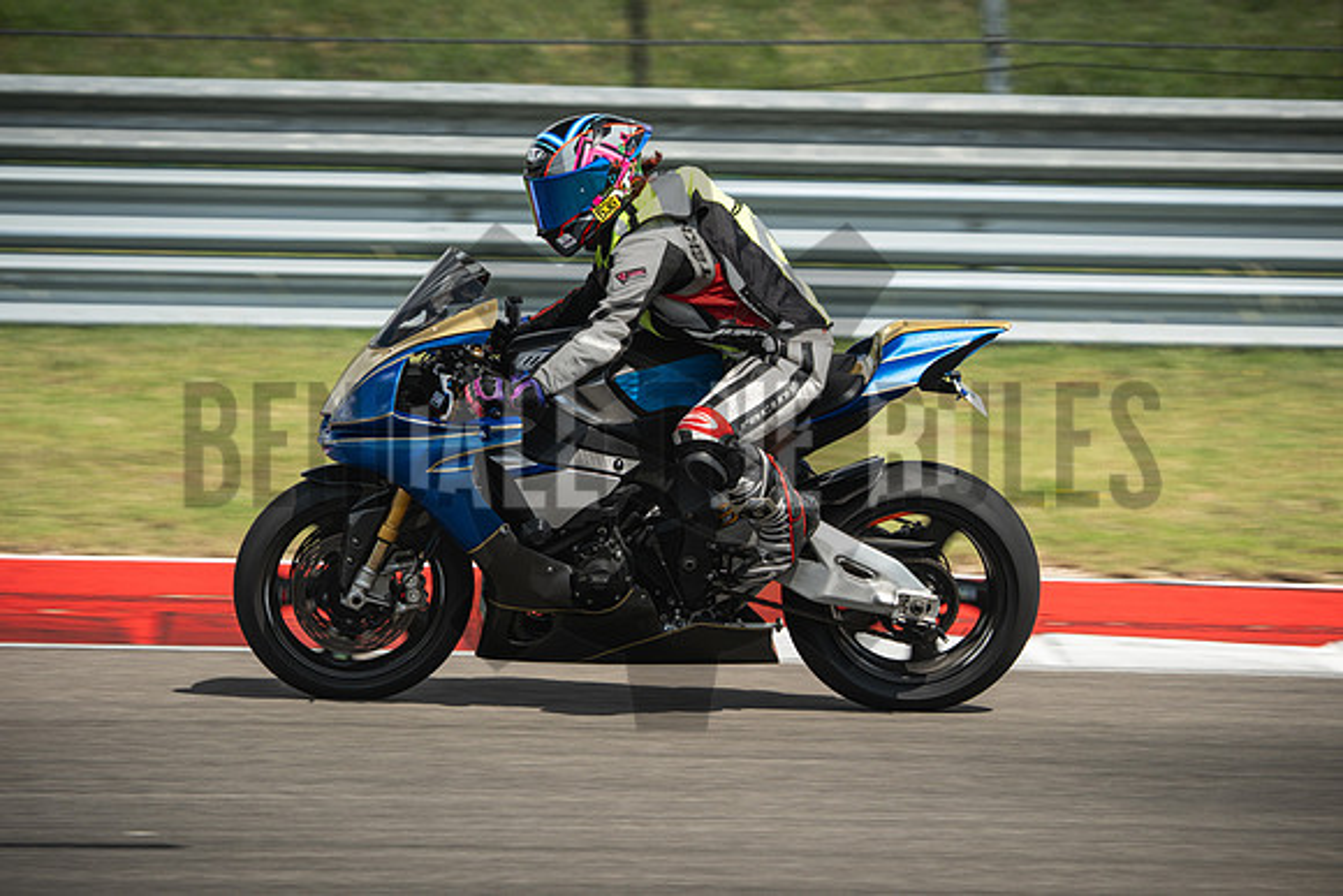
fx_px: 11194
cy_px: 448
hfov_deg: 6.9
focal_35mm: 300
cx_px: 672
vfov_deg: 4.6
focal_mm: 200
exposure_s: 1/320
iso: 160
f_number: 5
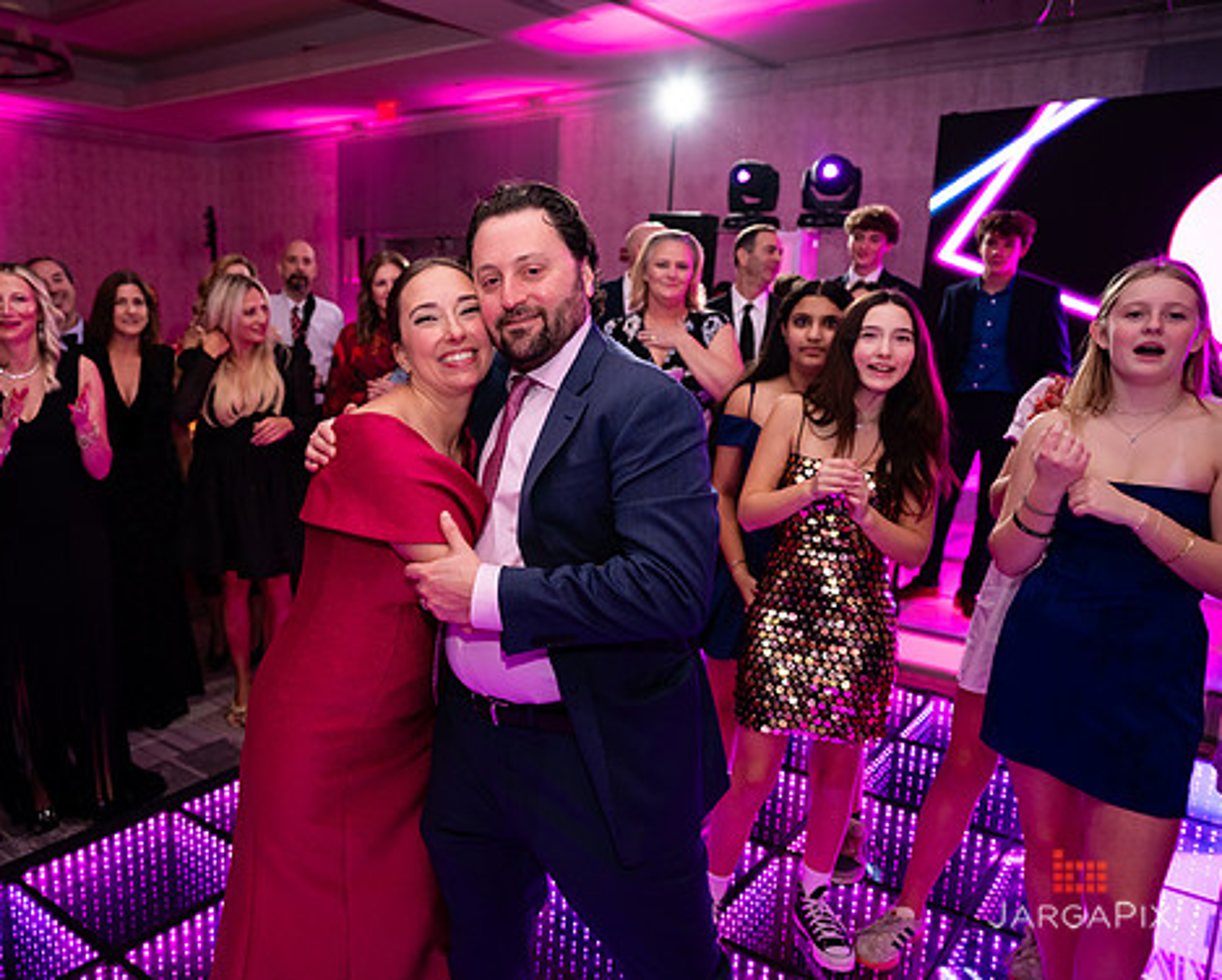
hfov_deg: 61.6
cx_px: 482
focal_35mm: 28
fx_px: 1014
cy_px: 481
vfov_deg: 51.6
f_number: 3.2
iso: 1000
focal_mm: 24
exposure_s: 1/160
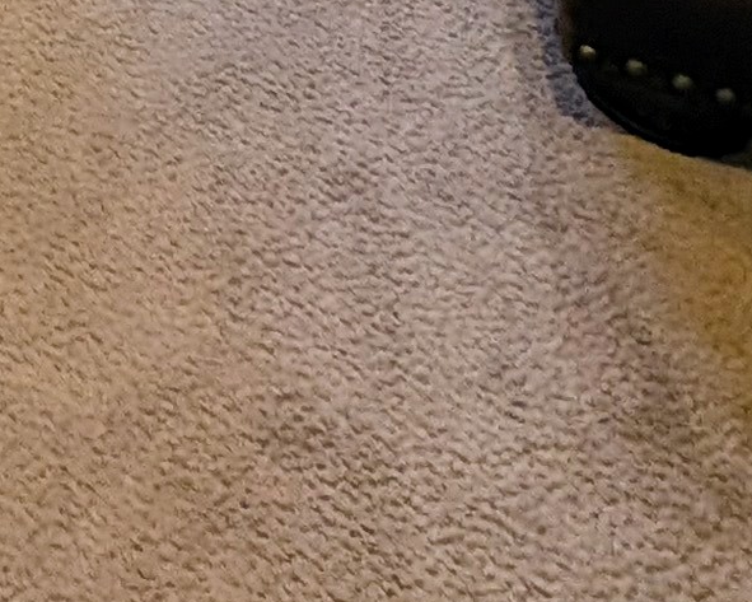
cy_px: -1235
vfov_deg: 11.1
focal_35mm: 81
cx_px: -583
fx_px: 1803
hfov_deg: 18.6
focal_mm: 2.23
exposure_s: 1/40
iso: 41
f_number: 1.95
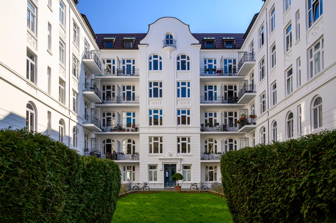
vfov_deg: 53.1
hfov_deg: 73.8
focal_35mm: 24
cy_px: 112
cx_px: 168
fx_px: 224
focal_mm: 24
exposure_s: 1/400
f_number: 6.3
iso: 100
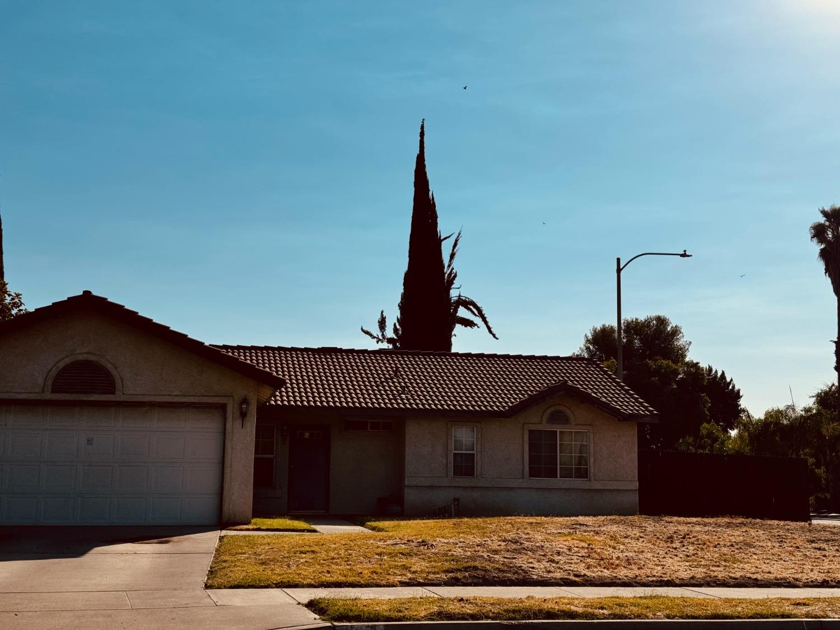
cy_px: 315
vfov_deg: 30.3
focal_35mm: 48
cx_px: 420
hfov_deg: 39.7
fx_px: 1165
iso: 64
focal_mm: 6.76
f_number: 1.78
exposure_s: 1/12500
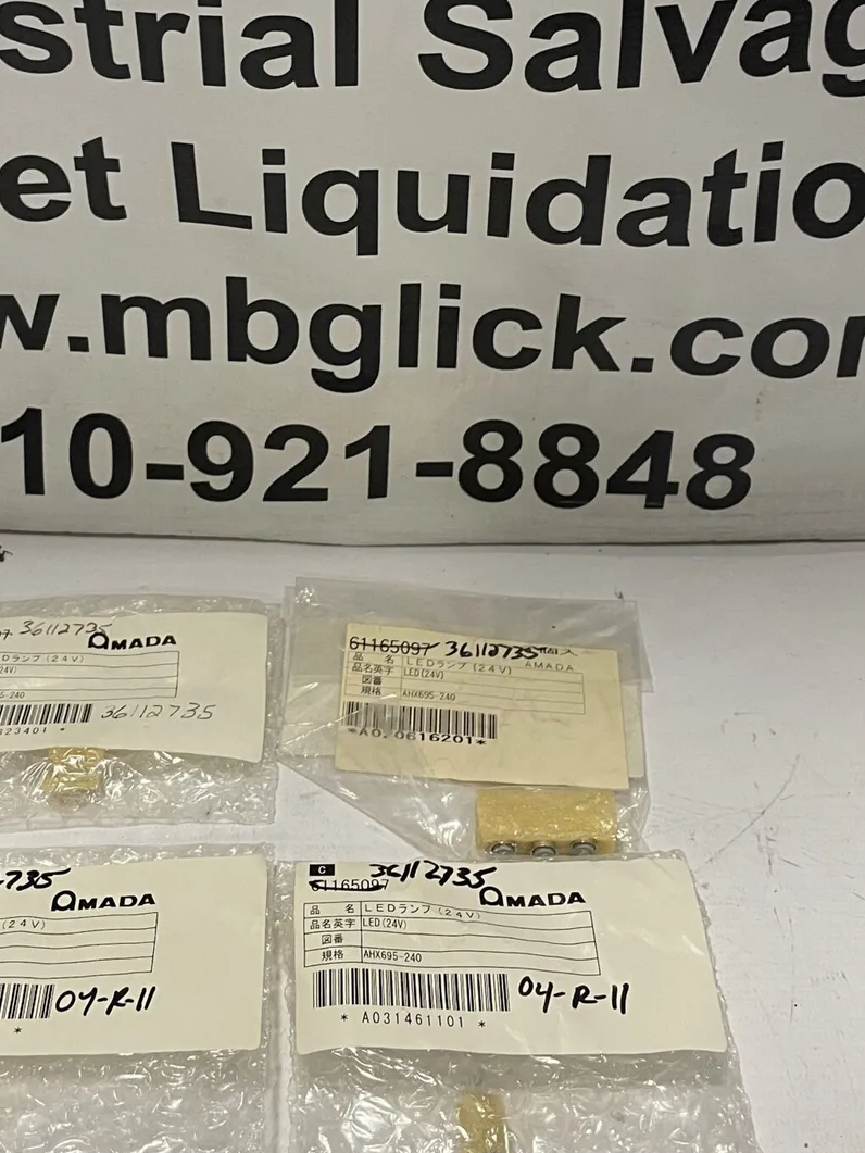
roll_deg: -0.8
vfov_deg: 37.7
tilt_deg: -35.8
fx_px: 1632
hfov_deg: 29.6
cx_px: 333
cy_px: 256
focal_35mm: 49
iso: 160
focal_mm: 4.2
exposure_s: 1/60
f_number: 1.6
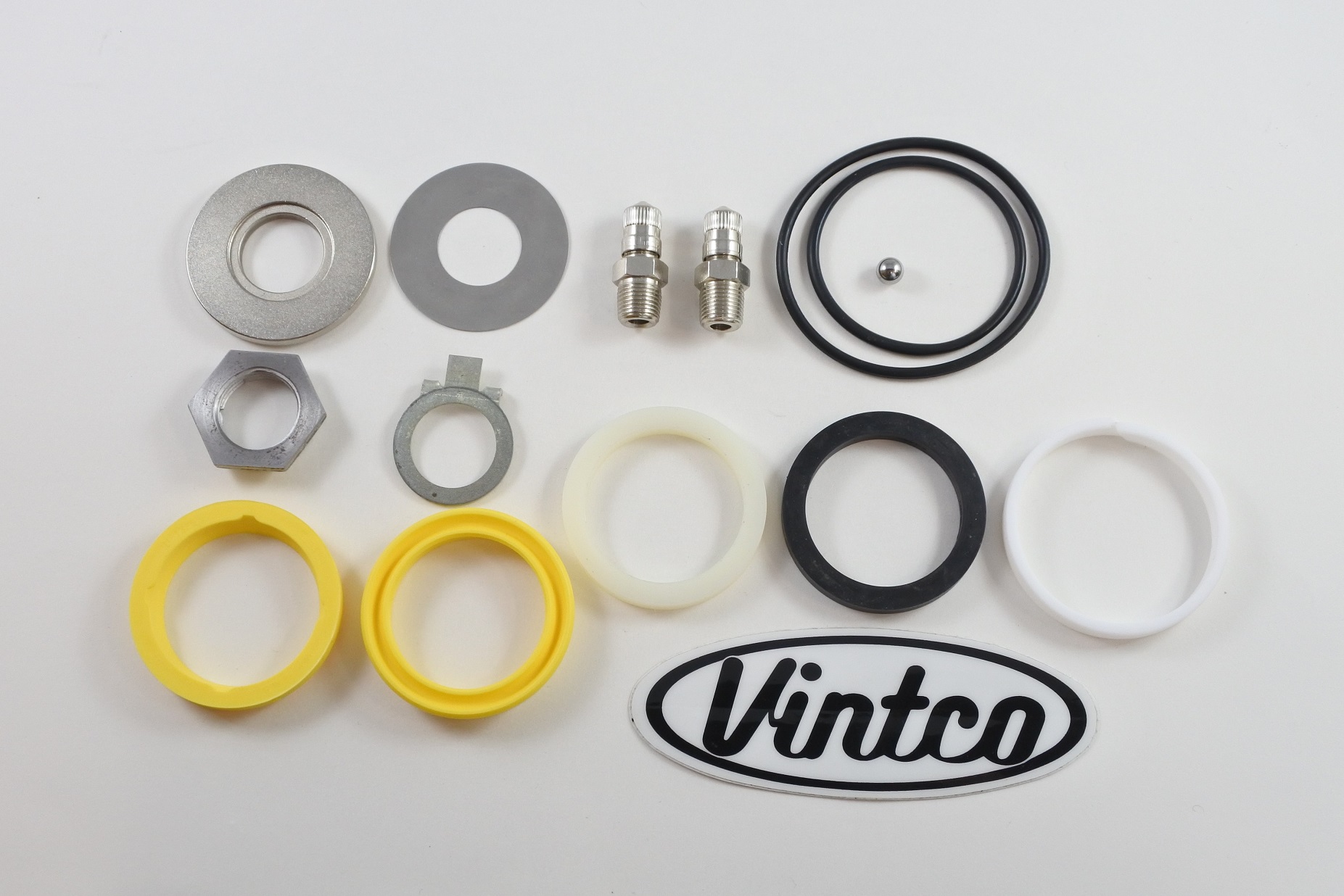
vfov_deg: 34.2
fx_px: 1456
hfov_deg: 49.5
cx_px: 672
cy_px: 448
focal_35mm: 39
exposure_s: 1/125
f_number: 4.2
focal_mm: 14.7
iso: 450
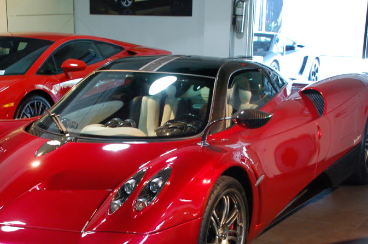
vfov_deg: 18.5
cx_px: 141
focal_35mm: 73
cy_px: 178
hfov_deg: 27.7
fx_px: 745
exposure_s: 1/25
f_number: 4.2
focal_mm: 32
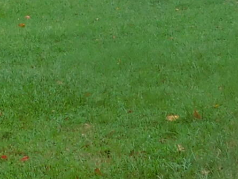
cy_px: -267
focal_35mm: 155
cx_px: 42
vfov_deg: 8.6
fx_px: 1066
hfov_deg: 12.7
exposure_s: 1/320
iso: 125
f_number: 3
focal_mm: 4
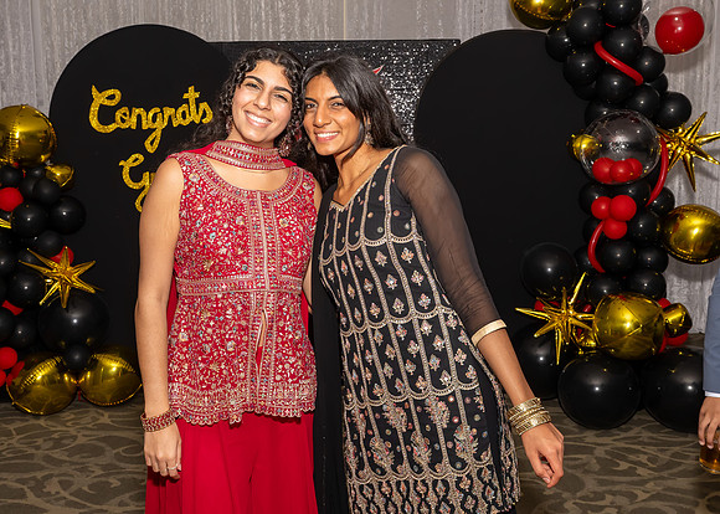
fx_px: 790
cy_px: 218
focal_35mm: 39
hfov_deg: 49.0
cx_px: 367
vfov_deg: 36.0
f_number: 7.1
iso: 640
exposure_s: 1/250
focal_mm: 20
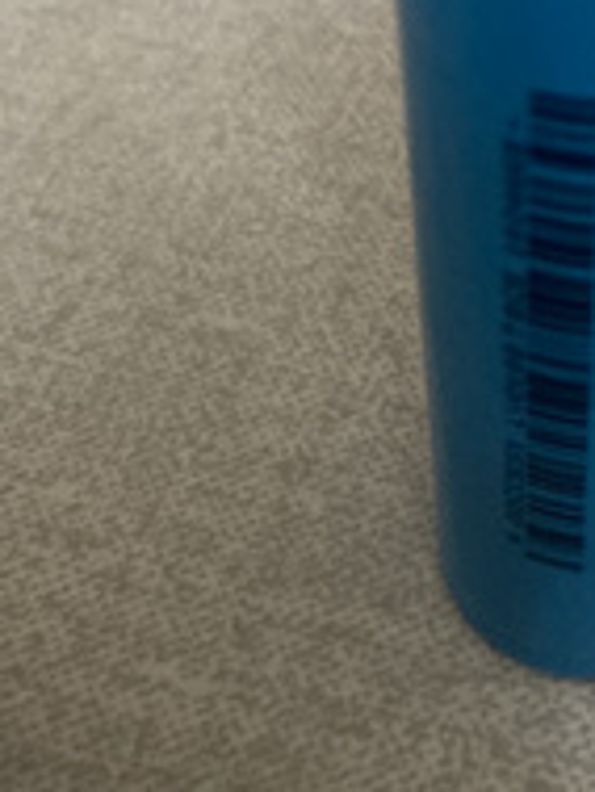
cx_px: 601
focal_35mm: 74
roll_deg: -1.0
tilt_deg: -39.4
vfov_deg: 24.8
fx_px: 1694
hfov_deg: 19.3
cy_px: -38
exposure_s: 1/30
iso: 400
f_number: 1.8
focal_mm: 3.99
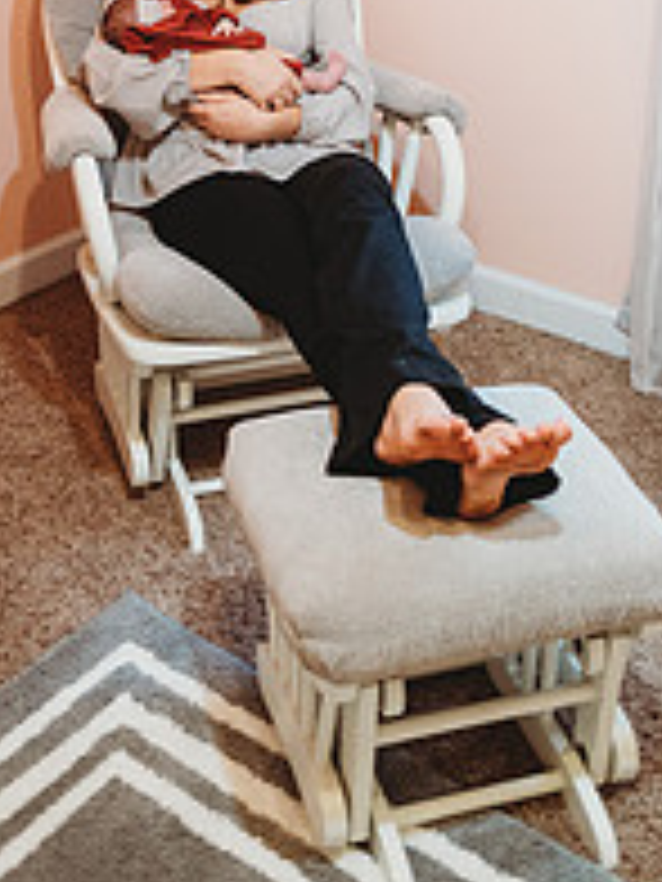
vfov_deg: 32.3
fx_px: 1351
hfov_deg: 27.5
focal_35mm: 53
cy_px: -63
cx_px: 261
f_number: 1.8
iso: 1600
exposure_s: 1/160
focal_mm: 24
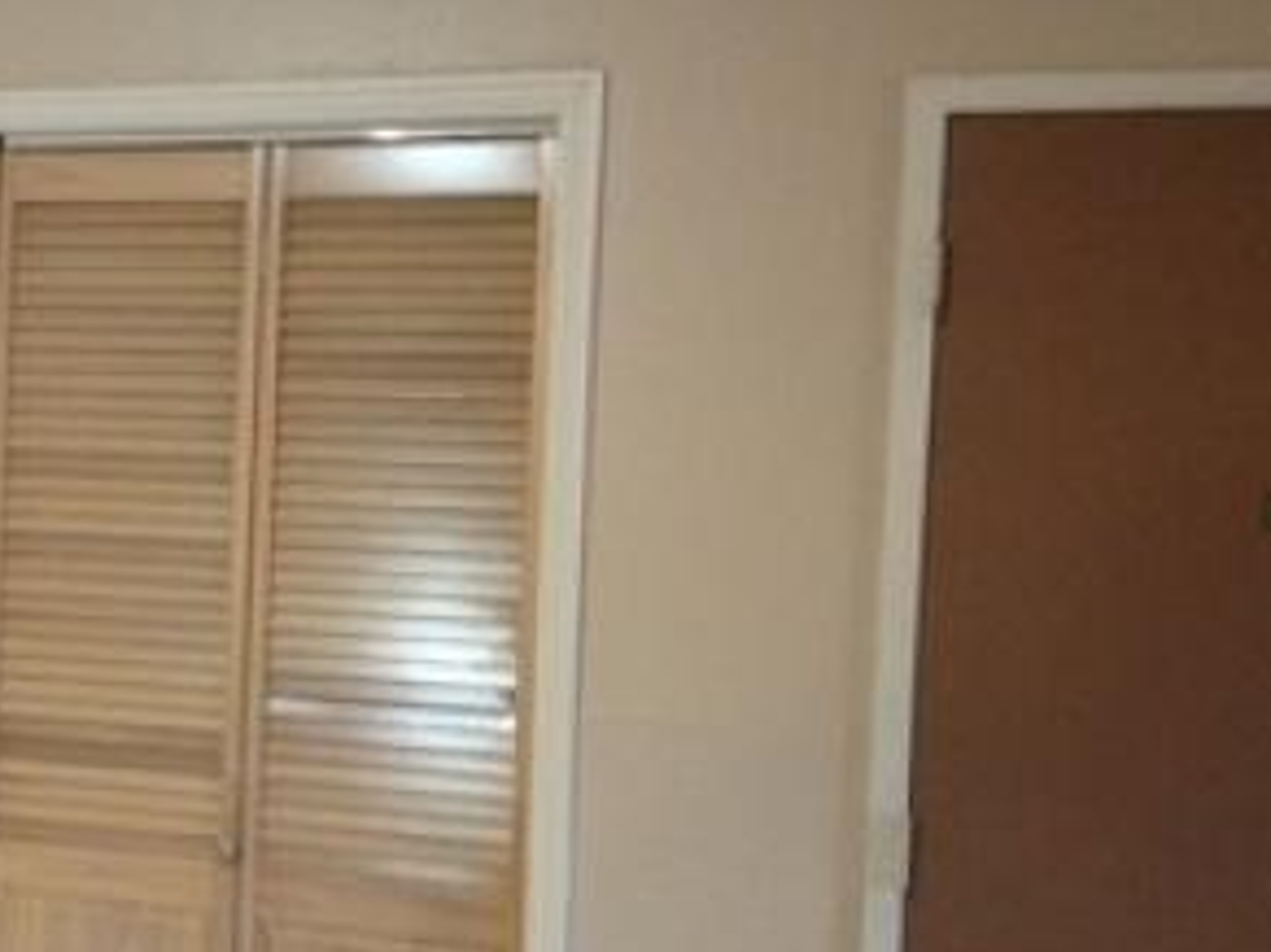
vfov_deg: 19.1
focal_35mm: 77
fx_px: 2826
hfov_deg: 23.9
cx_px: -96
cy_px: 550
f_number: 2.4
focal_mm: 4.28
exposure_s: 1/20
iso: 200
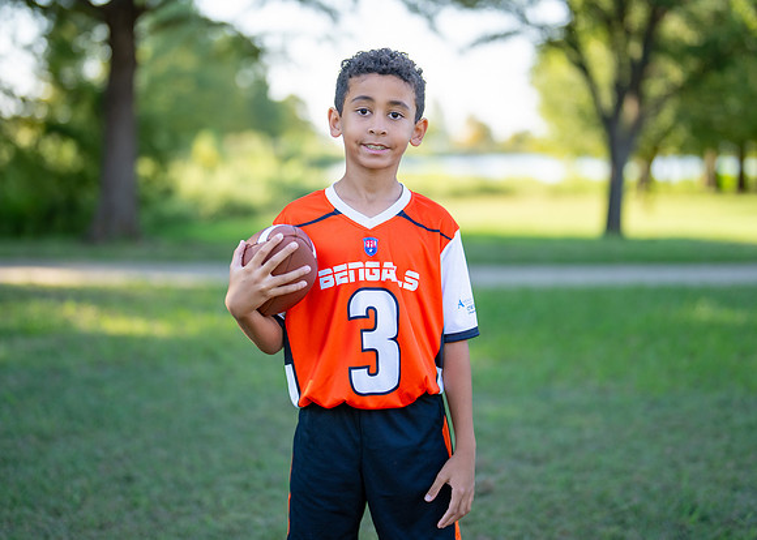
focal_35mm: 62
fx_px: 1333
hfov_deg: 31.7
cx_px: 380
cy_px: 233
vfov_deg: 22.9
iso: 100
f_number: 1.2
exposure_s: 1/1600
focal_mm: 50
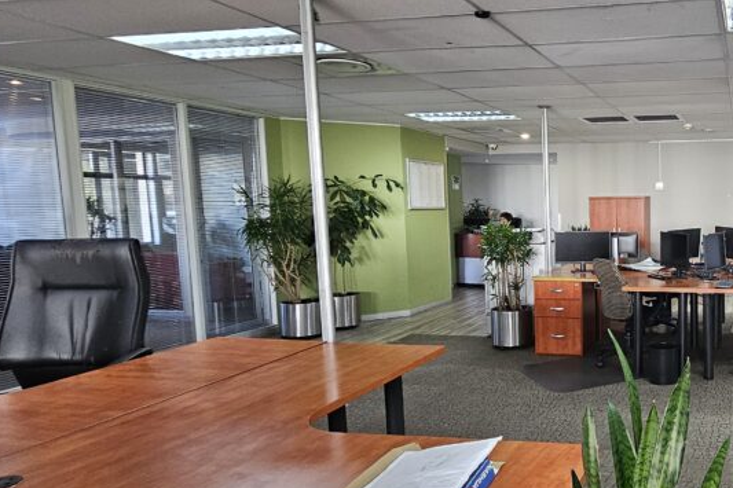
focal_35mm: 26
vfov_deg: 49.5
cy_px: 263
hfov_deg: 60.0
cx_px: 646
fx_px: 529
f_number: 2.2
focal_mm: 2.2
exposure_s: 1/71
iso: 320
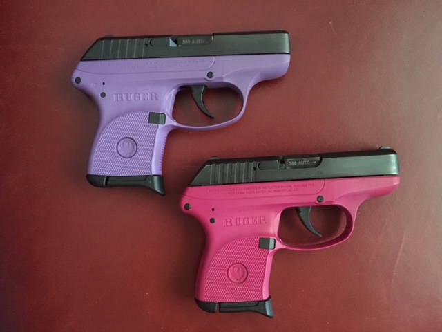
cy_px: 166
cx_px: 221
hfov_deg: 61.7
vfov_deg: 48.2
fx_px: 370
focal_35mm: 29
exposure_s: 1/15
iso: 800
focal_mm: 4.15
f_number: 2.2
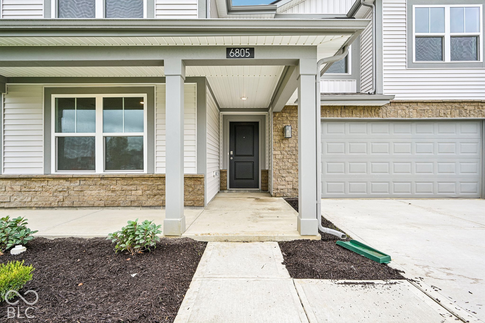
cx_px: 242
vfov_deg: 65.9
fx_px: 249
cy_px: 162
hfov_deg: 88.4
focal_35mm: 18
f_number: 8
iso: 100
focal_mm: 18.5
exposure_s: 1/40
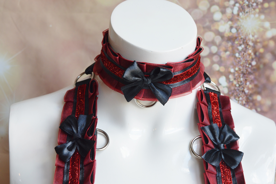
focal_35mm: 57
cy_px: 92
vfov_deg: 23.7
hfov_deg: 35.1
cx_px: 138
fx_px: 437
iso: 400
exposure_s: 1/60
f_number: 9
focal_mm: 38
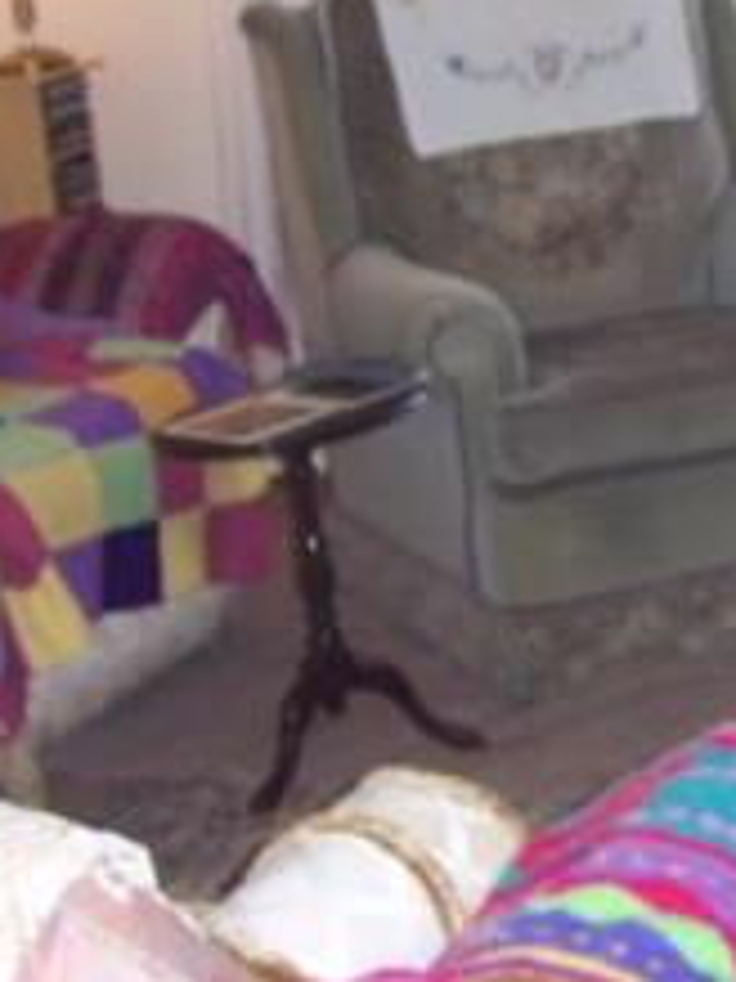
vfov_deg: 20.4
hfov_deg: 15.3
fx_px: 2724
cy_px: 316
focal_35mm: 96
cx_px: 622
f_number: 3
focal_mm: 6
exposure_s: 1/60
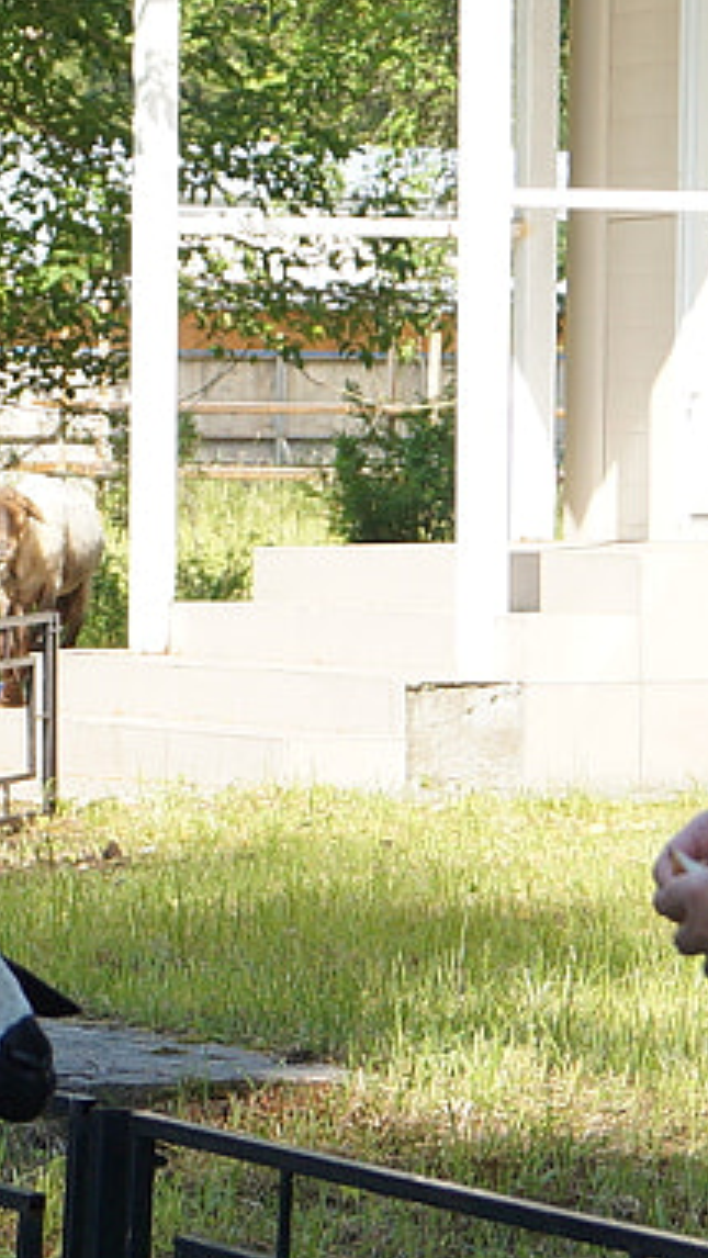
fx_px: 6572
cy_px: 1131
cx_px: -375
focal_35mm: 197
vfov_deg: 10.9
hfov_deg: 6.1
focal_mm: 30
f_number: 4.5
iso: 100
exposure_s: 1/200
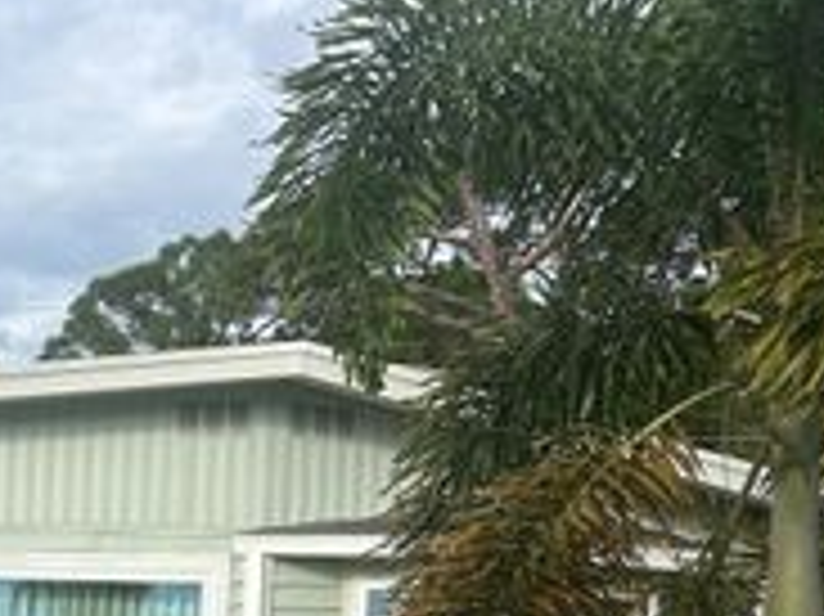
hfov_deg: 24.3
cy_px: 803
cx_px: -216
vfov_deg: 19.1
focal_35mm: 71
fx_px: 1689
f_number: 1.5
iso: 50
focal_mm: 5.7
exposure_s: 1/2252
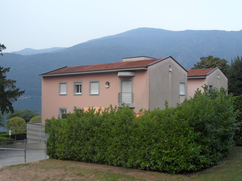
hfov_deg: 46.8
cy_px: 90
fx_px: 280
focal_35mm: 40
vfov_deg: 36.0
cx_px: 121
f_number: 3.6
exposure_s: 1/125
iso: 80
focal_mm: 6.5
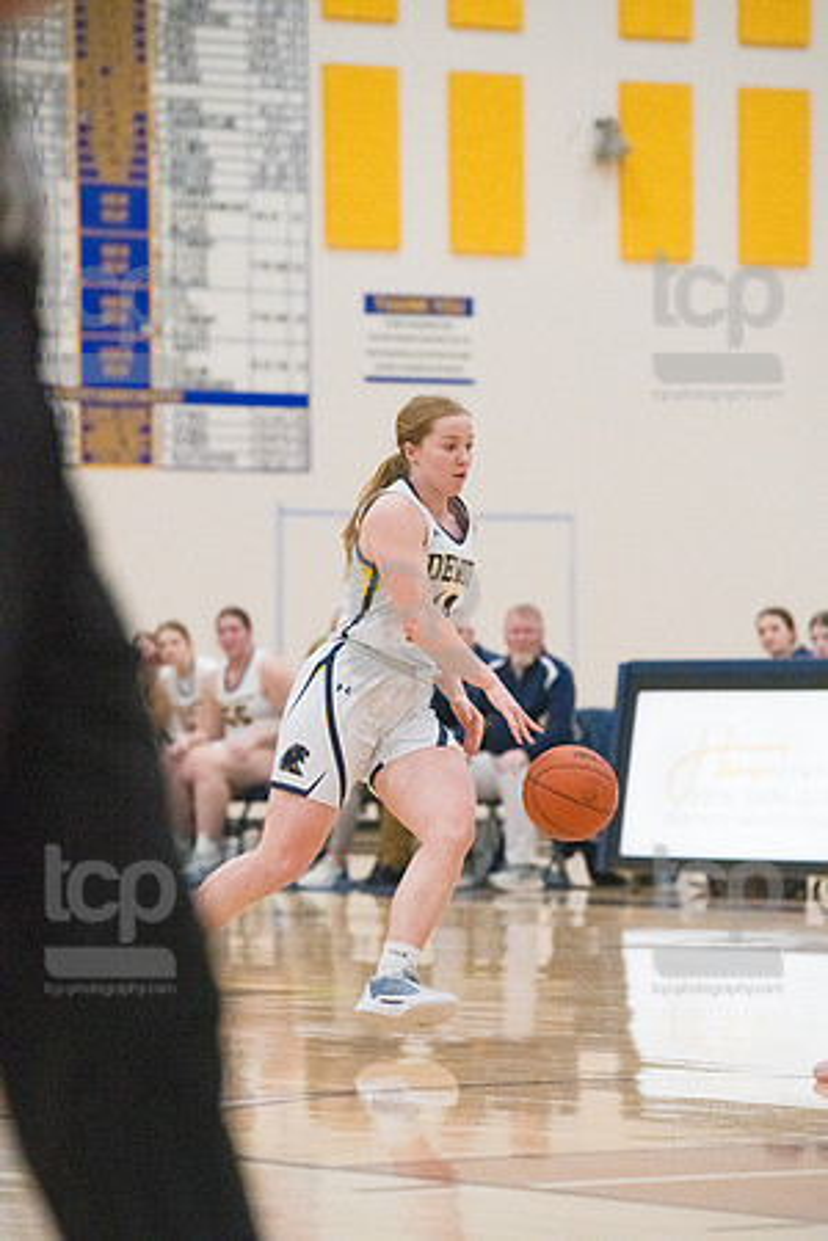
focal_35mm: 195
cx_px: 414
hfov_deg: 7.0
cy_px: 620
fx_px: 6727
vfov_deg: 10.5
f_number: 4.5
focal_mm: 195
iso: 10000
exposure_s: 1/1600
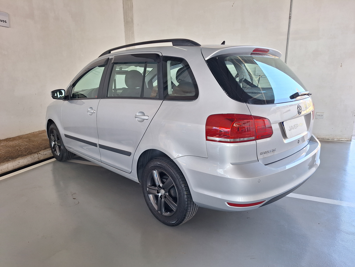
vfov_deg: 58.9
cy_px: 134
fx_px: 236
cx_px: 178
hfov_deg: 73.9
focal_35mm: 23
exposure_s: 1/120
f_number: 1.8
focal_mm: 5.54
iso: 50
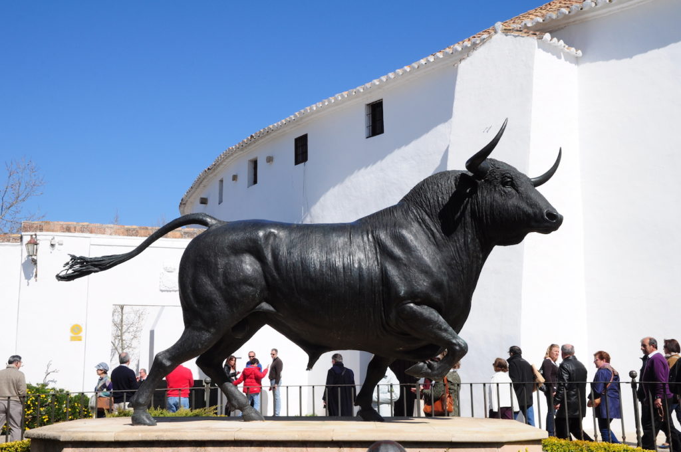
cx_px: 340
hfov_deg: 42.4
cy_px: 226
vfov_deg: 28.9
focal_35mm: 46
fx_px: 879
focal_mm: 31
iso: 200
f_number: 13
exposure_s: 1/250
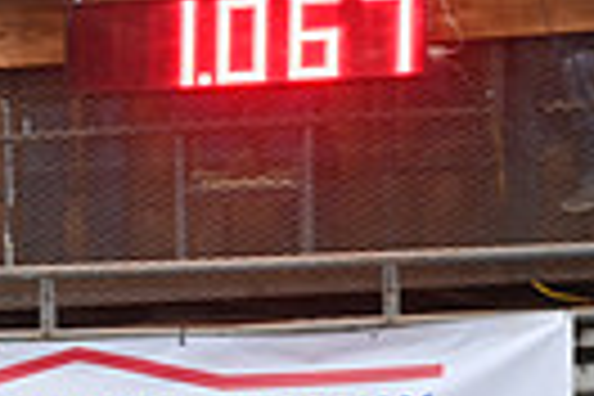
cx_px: -432
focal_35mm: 877
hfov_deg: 2.3
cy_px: 862
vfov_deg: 1.6
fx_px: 14469
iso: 2500
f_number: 4
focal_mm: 200
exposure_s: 1/250
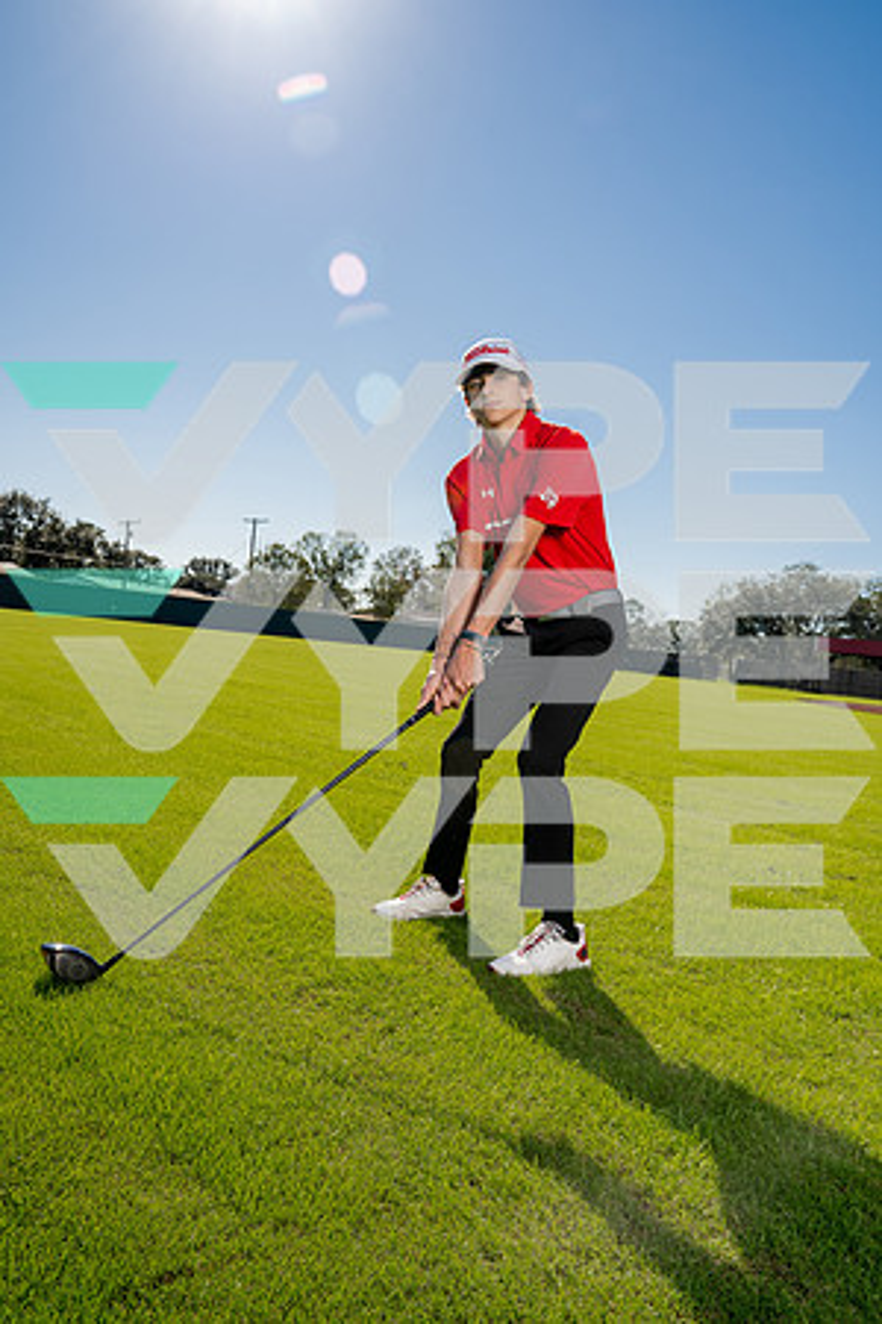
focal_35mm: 30
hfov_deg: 43.6
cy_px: 662
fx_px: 1102
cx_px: 441
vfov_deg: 61.9
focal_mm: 30
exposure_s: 1/250
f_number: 8
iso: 100
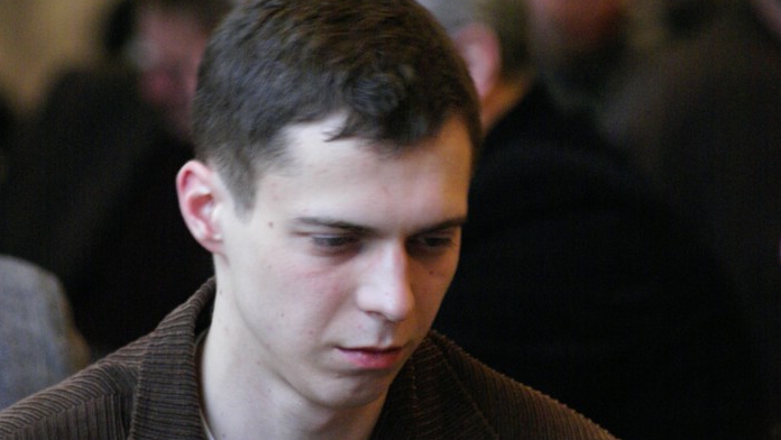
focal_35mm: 332
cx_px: 390
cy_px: 195
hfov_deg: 6.5
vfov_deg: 3.7
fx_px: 6877
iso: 1600
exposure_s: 1/13
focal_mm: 210
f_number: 5.6
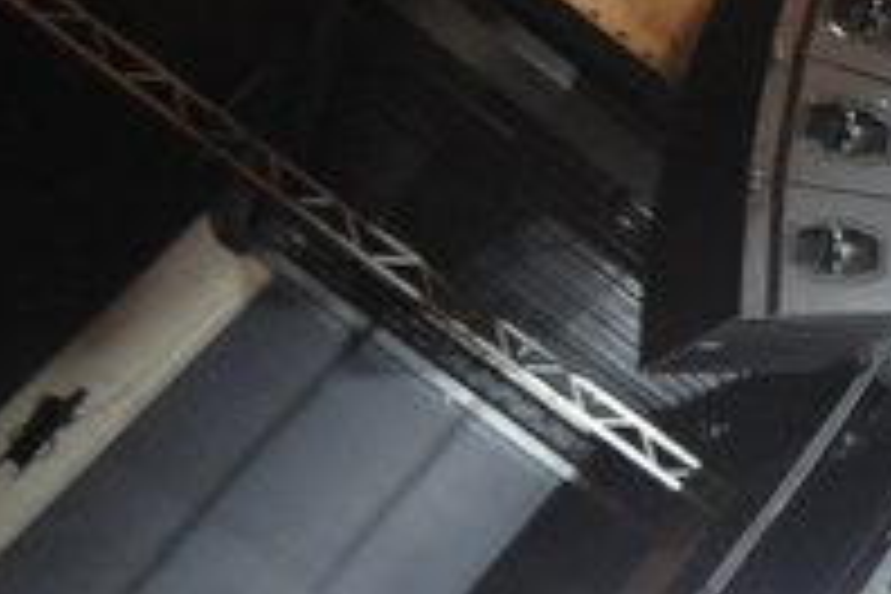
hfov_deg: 24.7
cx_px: 1454
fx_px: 1312
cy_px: -4
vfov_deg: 24.3
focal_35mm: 53
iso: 3200
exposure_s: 1/160
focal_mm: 14
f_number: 2.8
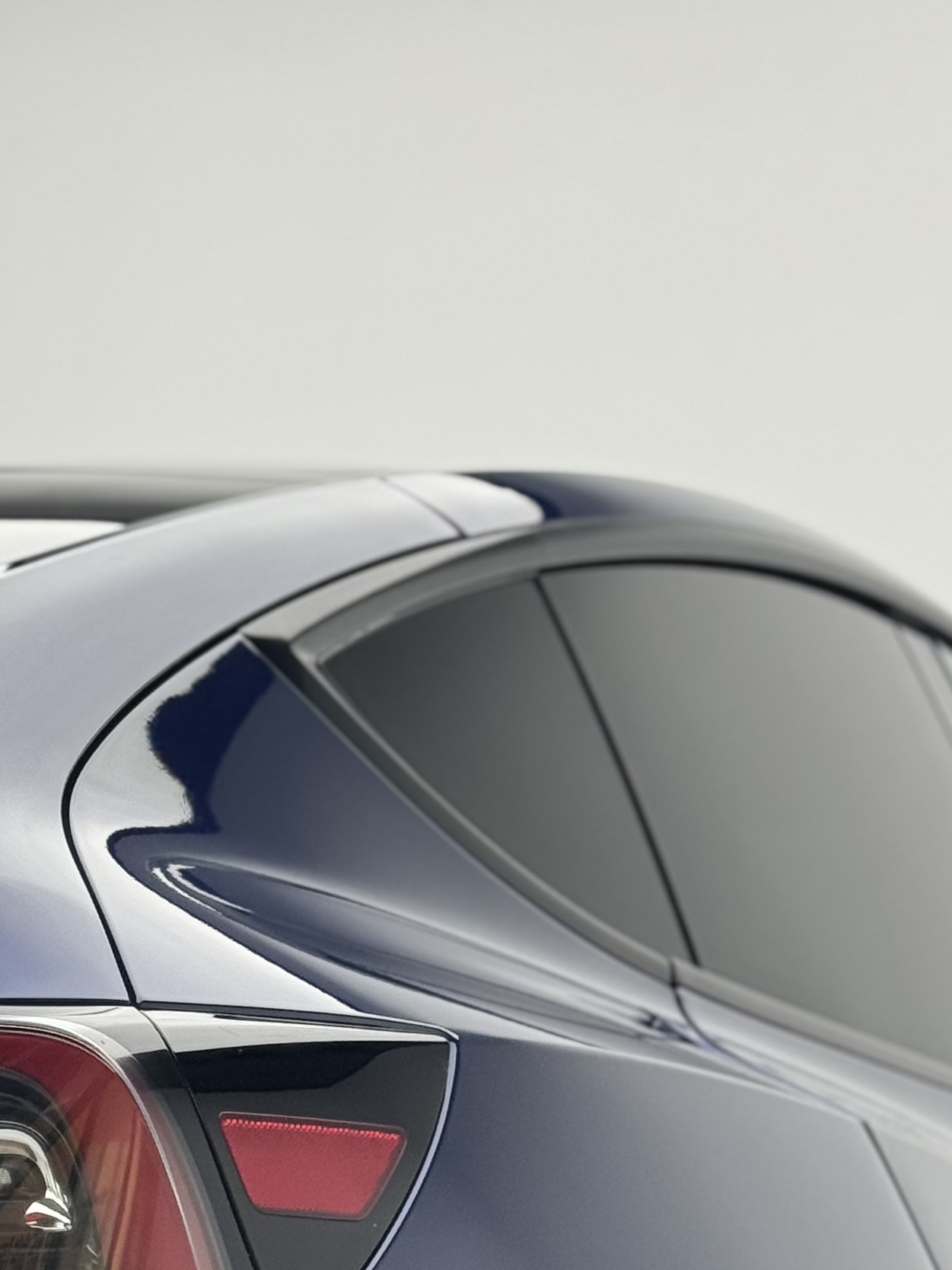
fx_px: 4254
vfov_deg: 16.9
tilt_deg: +5.2
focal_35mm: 116
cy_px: 948
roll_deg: -1.3
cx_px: -80
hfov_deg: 12.6
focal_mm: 6.76
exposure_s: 1/343
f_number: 1.78
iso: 64
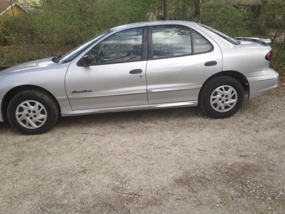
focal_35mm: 34
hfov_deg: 53.9
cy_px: 106
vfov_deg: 41.8
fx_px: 280
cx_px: 144
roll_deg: +1.2
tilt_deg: -18.4
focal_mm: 4.12
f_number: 2.4
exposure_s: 1/369
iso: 50
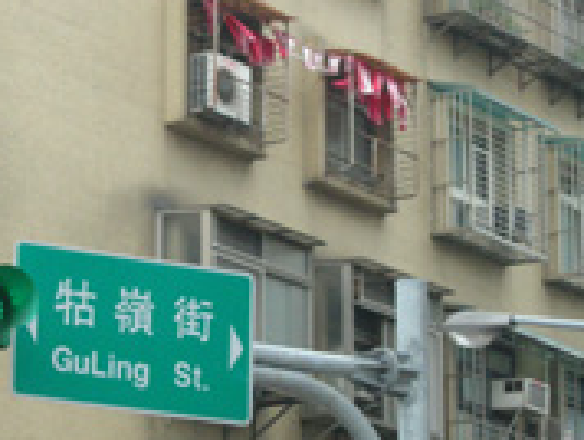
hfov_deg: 8.7
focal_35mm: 228
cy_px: 322
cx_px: 157
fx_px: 3852
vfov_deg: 6.5
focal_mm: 23.4
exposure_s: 1/104
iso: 400
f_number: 4.9
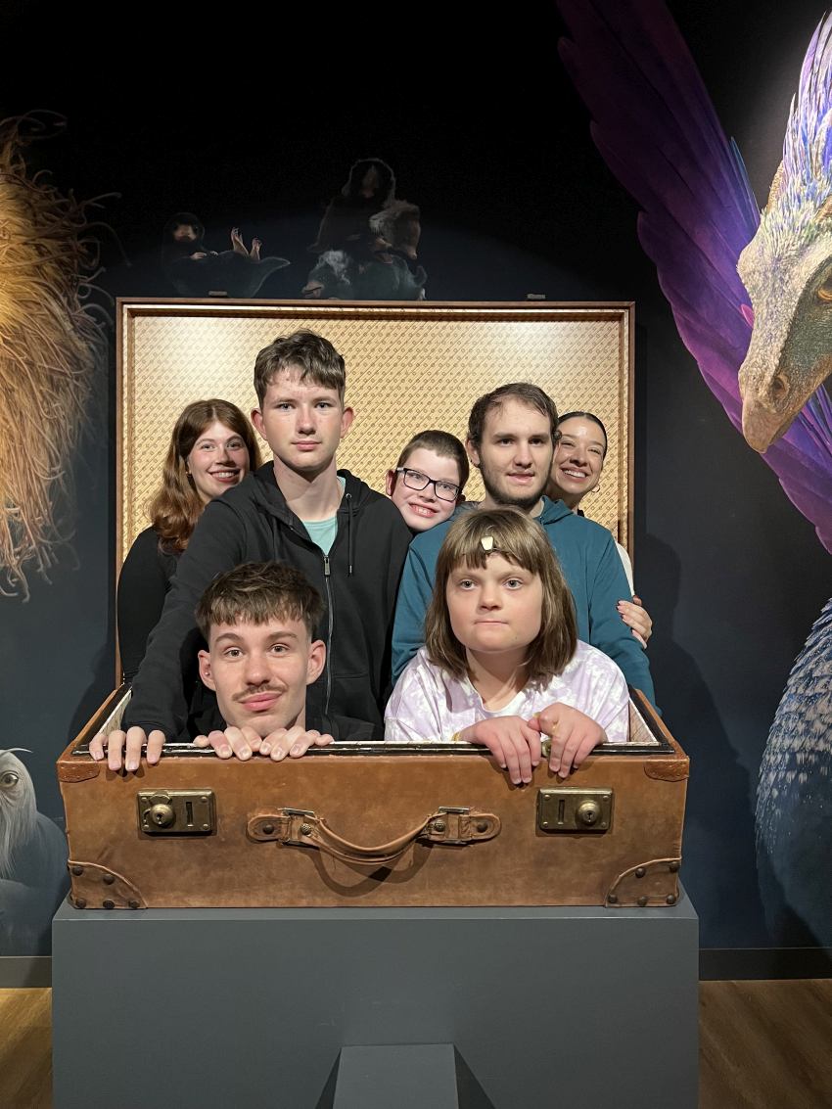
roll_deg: +1.2
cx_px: 416
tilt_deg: +0.3
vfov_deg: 67.3
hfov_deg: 53.1
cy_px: 554
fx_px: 833
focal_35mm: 26
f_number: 1.5
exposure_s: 1/50
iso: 400
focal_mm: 5.7
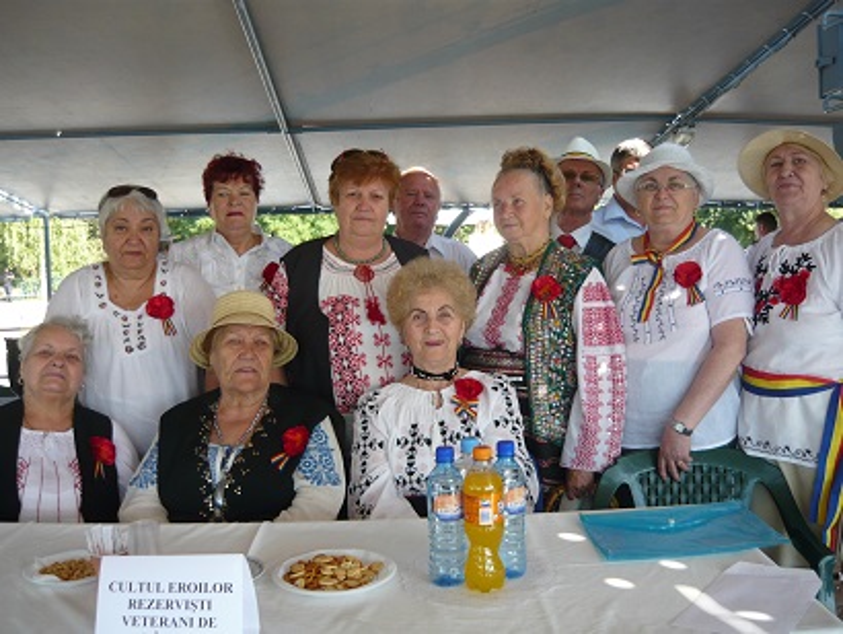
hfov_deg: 55.3
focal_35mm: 33
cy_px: 317
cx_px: 422
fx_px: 804
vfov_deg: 43.0
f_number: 2.8
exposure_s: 1/160
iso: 100
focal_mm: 5.5
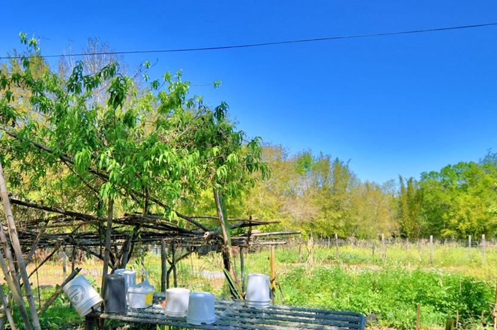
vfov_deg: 44.4
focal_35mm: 29
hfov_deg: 63.3
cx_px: 209
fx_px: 400
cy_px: 213
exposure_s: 1/800
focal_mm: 10
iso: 100
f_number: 4.5
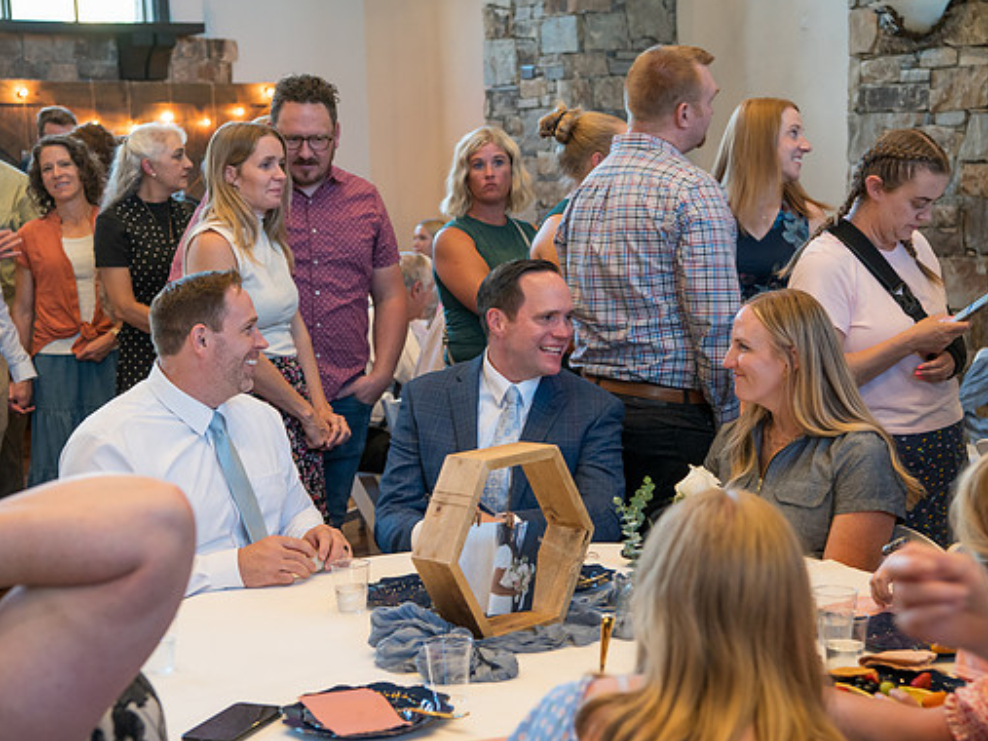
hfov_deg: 31.2
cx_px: 470
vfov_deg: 23.6
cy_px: 370
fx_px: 1769
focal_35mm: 62
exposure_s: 1/60
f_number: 5
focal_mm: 56
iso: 3200
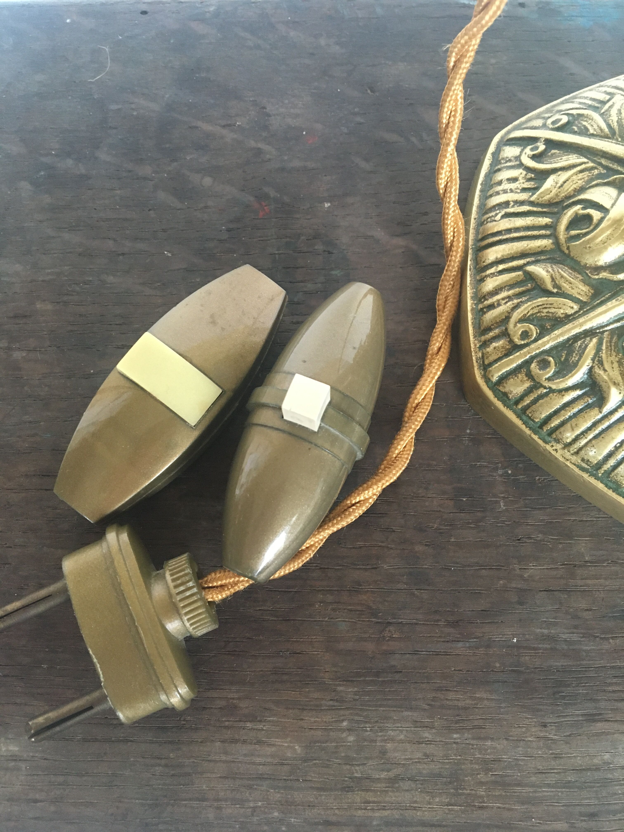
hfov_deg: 48.2
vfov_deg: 61.7
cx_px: 312
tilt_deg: -73.0
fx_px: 697
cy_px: 416
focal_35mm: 29
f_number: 2.2
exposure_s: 1/20
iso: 200
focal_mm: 4.15
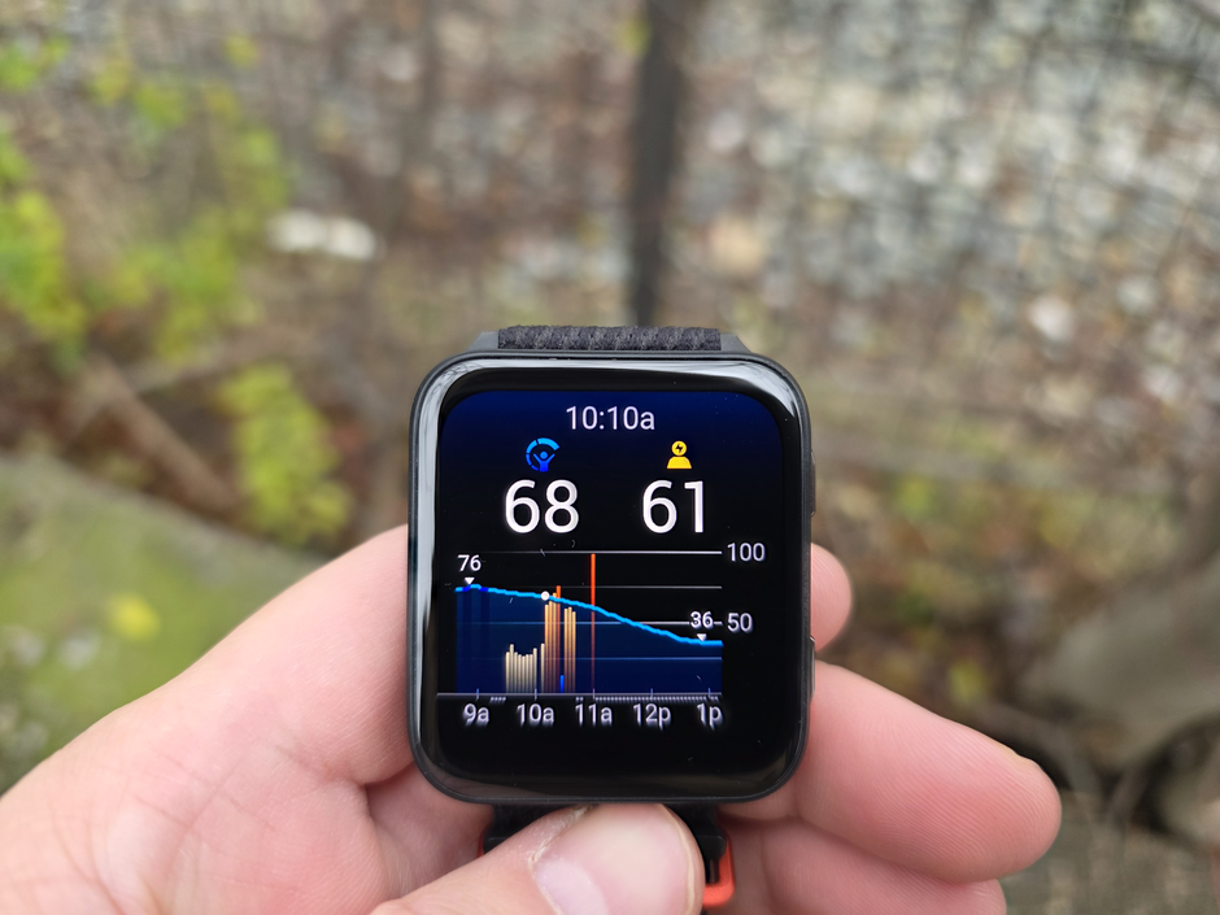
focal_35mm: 23
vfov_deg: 58.9
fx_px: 811
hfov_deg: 73.9
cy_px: 458
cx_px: 610
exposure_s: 1/180
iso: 160
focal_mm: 6.3
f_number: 1.7
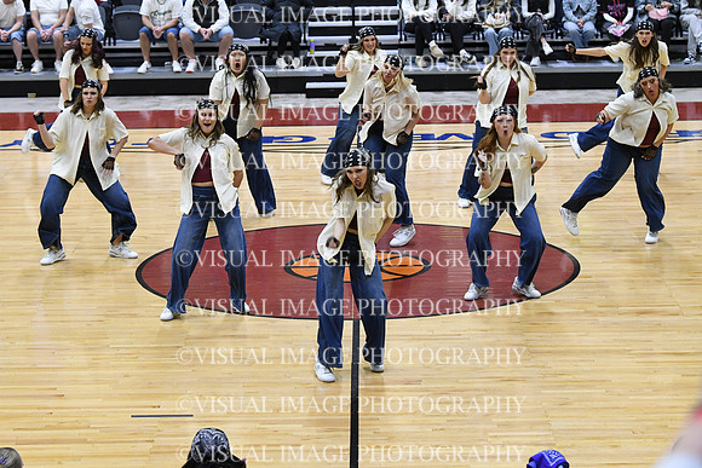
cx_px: 351
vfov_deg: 12.7
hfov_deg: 18.9
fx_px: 2106
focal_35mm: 108
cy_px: 234
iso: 3200
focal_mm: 72
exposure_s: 1/250
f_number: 4
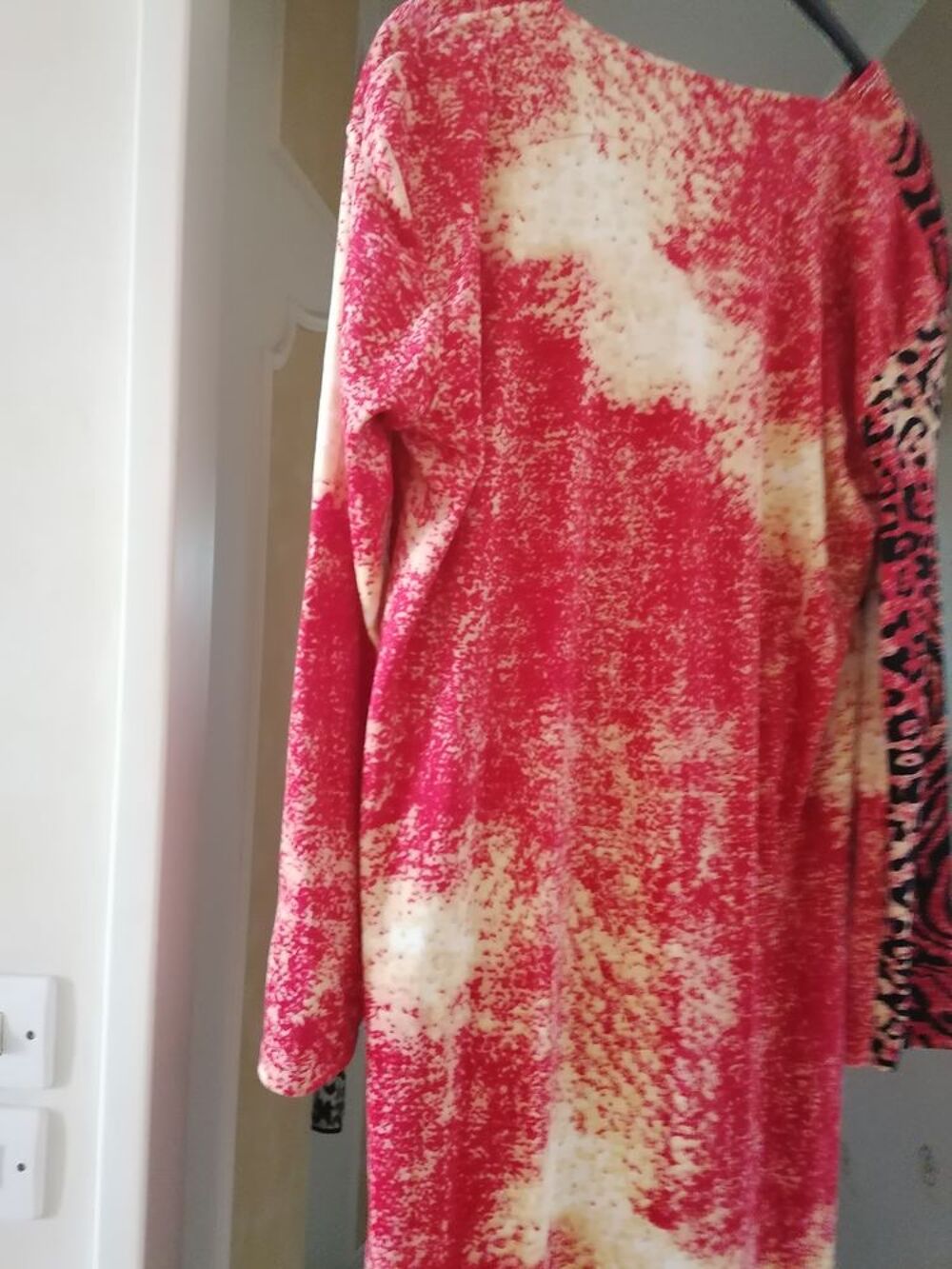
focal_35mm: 27
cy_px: 634
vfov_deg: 65.3
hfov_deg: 51.4
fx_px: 990
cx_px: 476
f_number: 1.8
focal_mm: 4.75
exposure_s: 1/16.7
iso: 1000
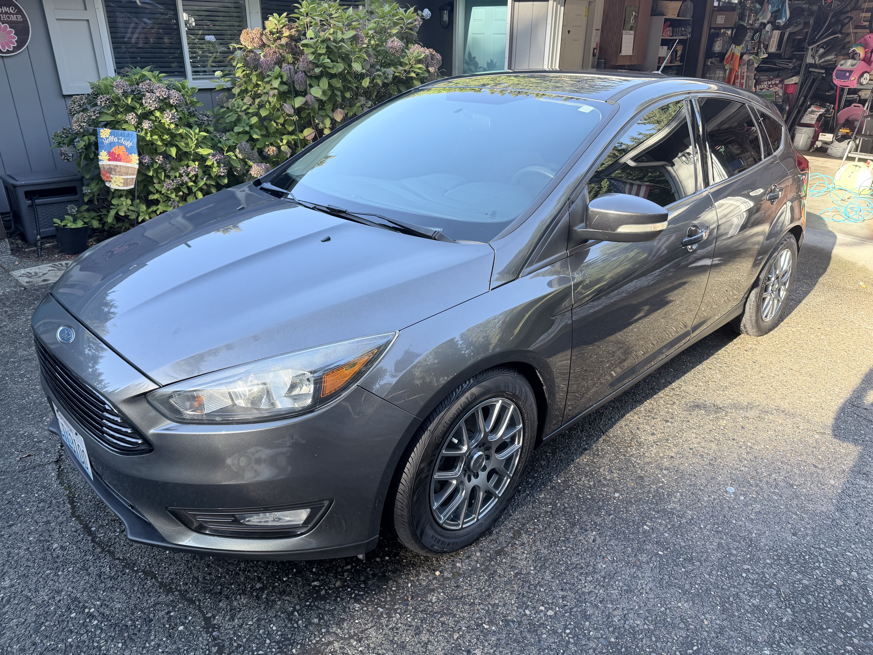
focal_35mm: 24
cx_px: 436
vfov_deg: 56.8
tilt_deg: -24.7
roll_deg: -1.0
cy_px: 328
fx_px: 605
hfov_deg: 71.6
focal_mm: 6.76
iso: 80
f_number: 1.78
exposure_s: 1/263
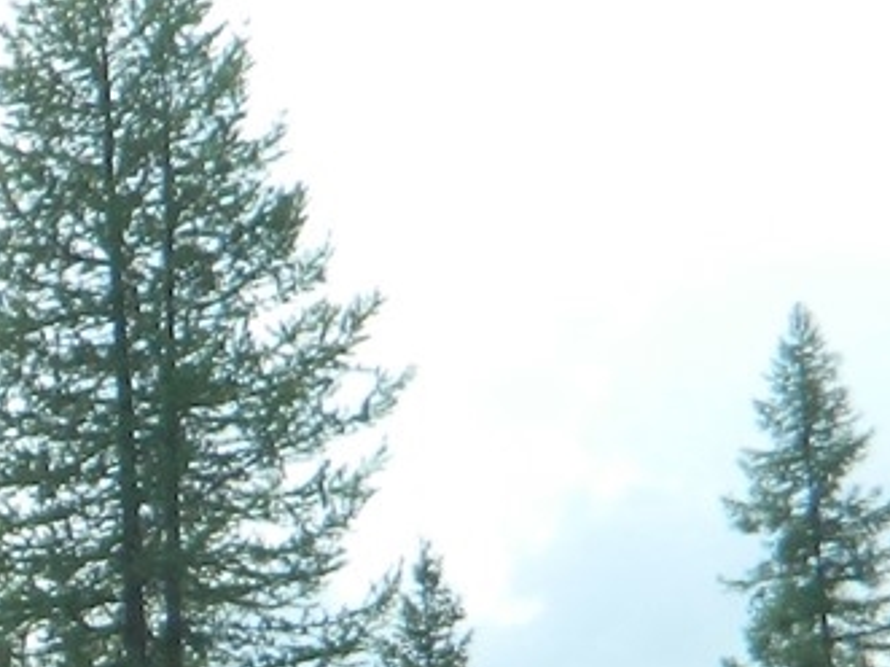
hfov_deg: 13.8
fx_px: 3110
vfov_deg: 11.4
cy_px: 1162
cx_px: -909
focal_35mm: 121
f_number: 8.7
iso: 80
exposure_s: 1/125
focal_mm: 4.5
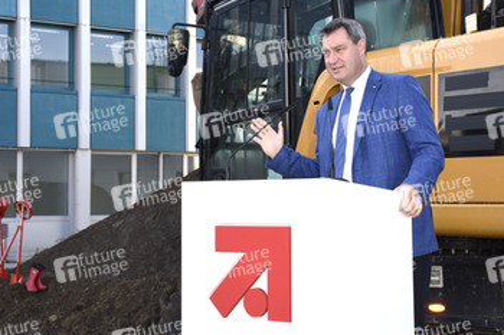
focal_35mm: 68
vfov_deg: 20.1
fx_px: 947
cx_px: 254
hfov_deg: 29.8
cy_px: 158
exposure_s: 1/160
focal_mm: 35
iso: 400
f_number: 8
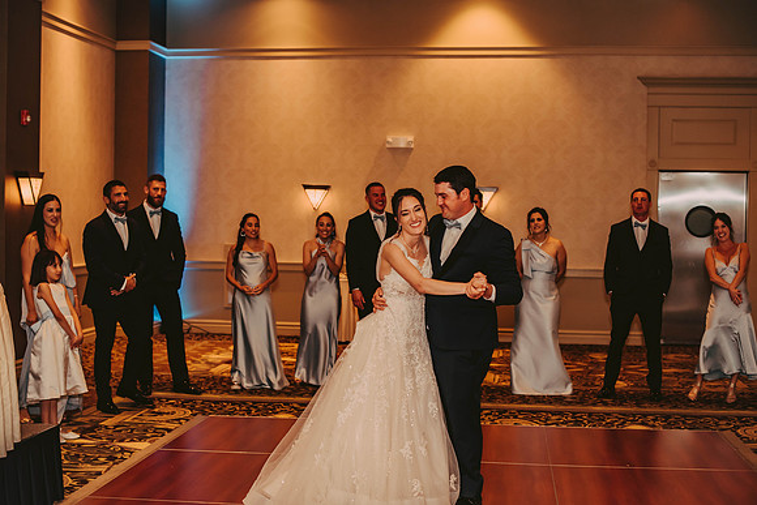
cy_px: 252
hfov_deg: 39.6
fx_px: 1052
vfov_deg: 27.0
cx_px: 378
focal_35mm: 50
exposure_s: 1/125
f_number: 2.5
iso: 800
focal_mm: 50
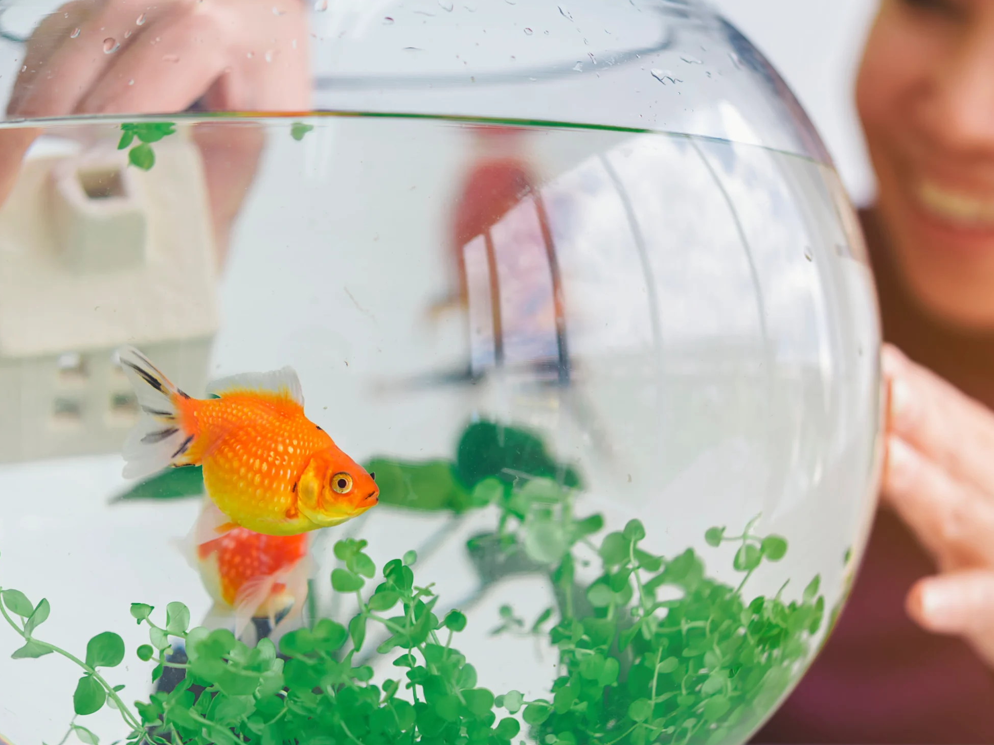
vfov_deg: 19.4
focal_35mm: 76
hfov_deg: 25.7
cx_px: 503
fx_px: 2182
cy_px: 385
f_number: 3
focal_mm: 60
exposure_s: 1/100
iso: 100
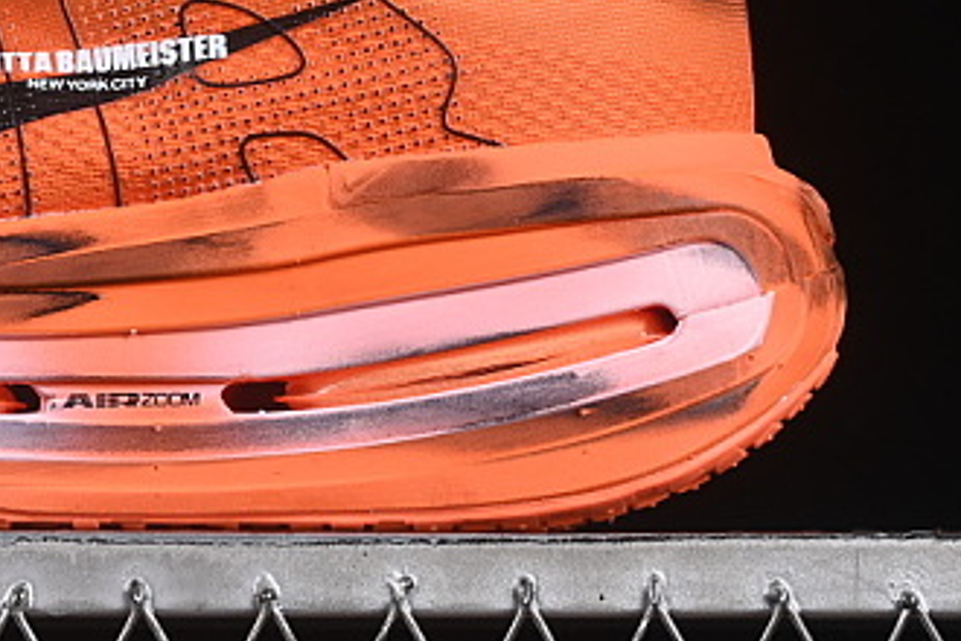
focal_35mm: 182
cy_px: 48
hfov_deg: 11.2
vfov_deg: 7.5
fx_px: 4858
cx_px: 47
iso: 160
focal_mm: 50
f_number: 8
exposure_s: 1/80
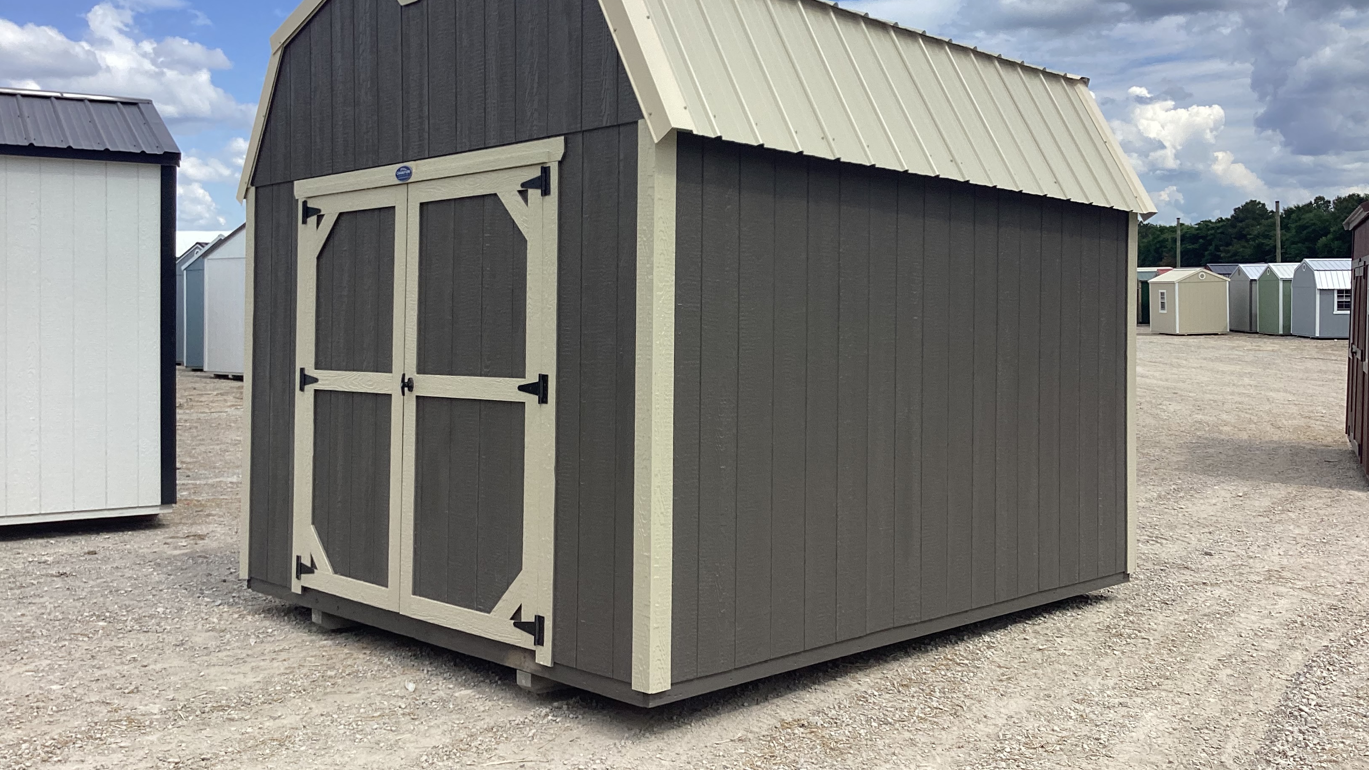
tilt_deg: -3.6
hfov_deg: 58.0
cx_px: 688
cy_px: 325
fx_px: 1234
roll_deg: +1.0
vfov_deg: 34.6
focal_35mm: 34
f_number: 2.4
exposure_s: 1/1381
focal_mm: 3.3
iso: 25
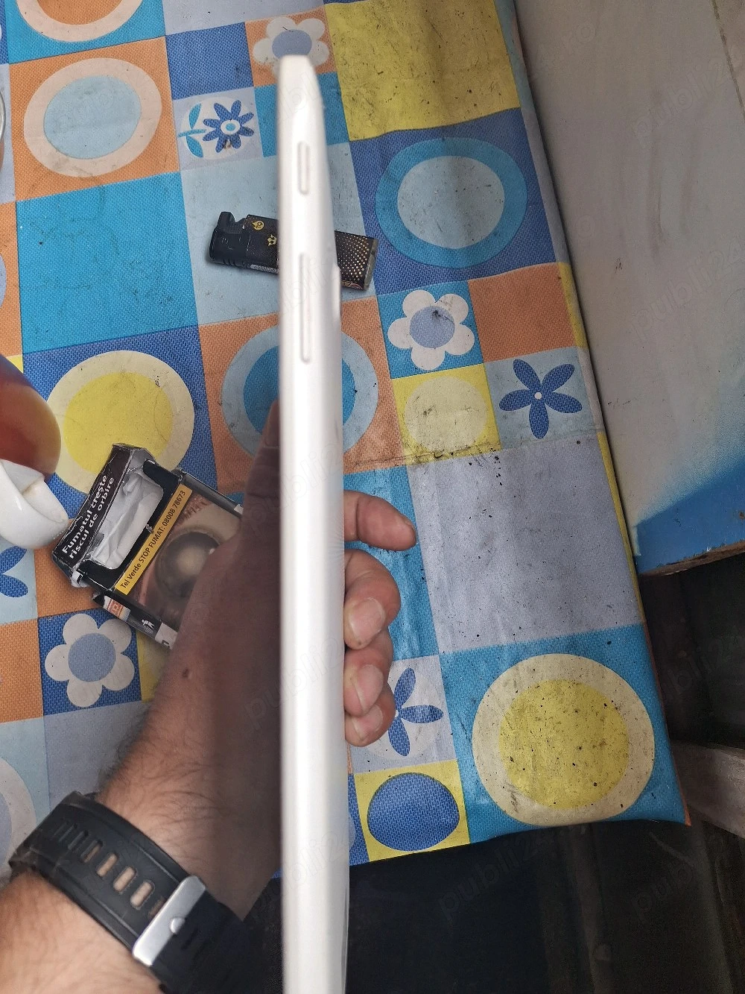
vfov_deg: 69.4
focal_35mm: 25
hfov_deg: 54.9
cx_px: 372
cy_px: 497
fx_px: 717
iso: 32
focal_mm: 4.69
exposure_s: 1/179
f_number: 1.8
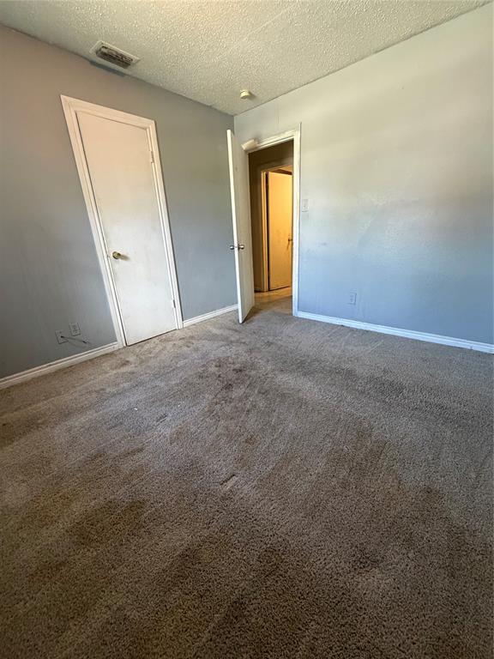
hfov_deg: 85.7
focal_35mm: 14
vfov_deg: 102.1
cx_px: 247
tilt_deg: -18.7
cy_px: 330
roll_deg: +3.0
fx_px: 266
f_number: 2.2
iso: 400
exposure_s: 1/60
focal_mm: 2.22
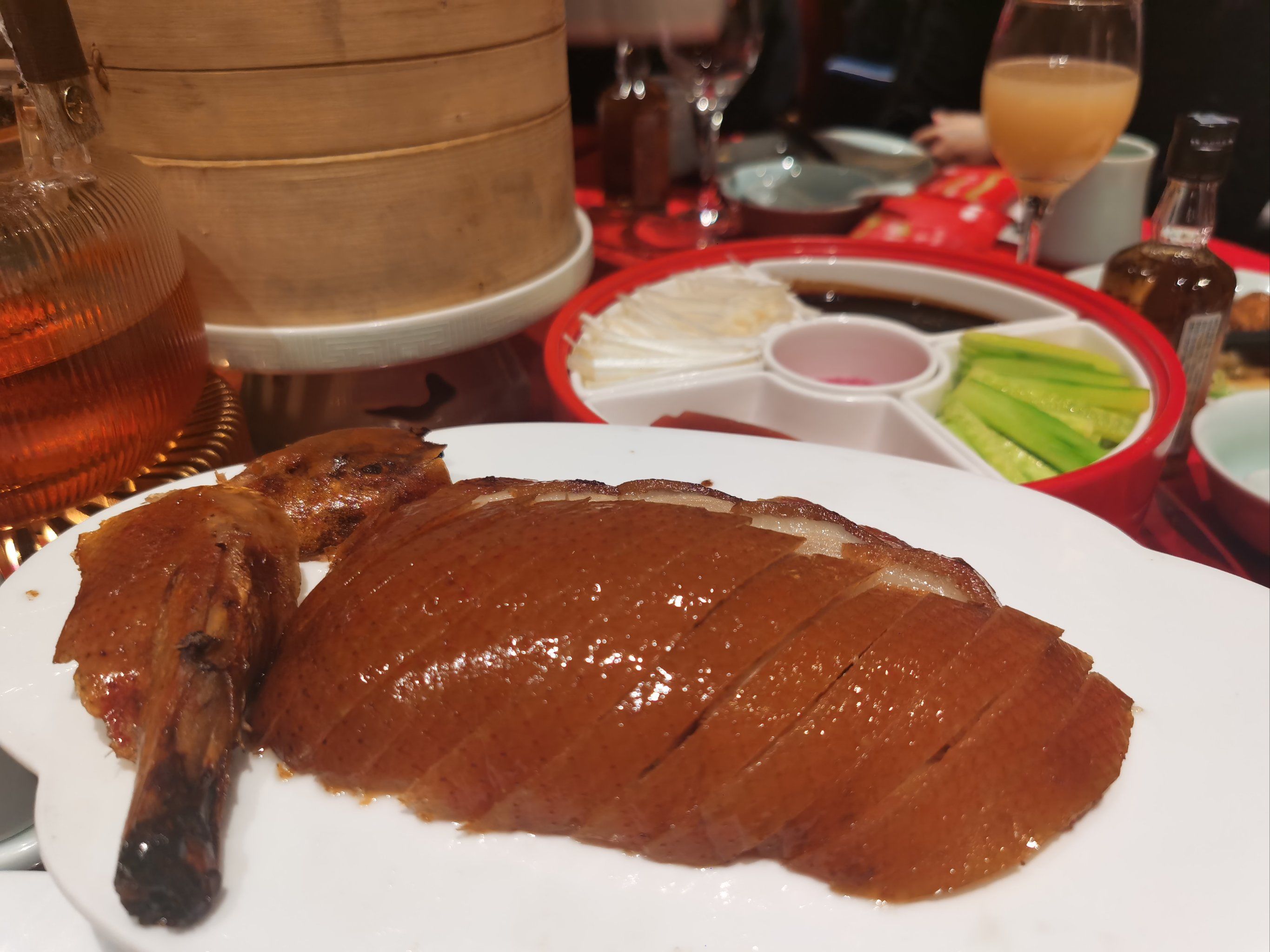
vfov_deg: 51.4
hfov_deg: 65.3
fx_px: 991
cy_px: 476
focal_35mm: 27
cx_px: 635
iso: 125
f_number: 1.6
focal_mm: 5.56
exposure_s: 1/50
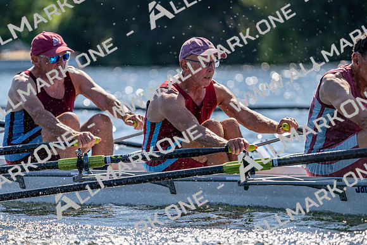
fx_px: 3508
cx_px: 184
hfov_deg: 6.0
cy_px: 122
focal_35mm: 344
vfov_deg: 4.0
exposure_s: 1/1600
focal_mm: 344
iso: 250
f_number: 6.3
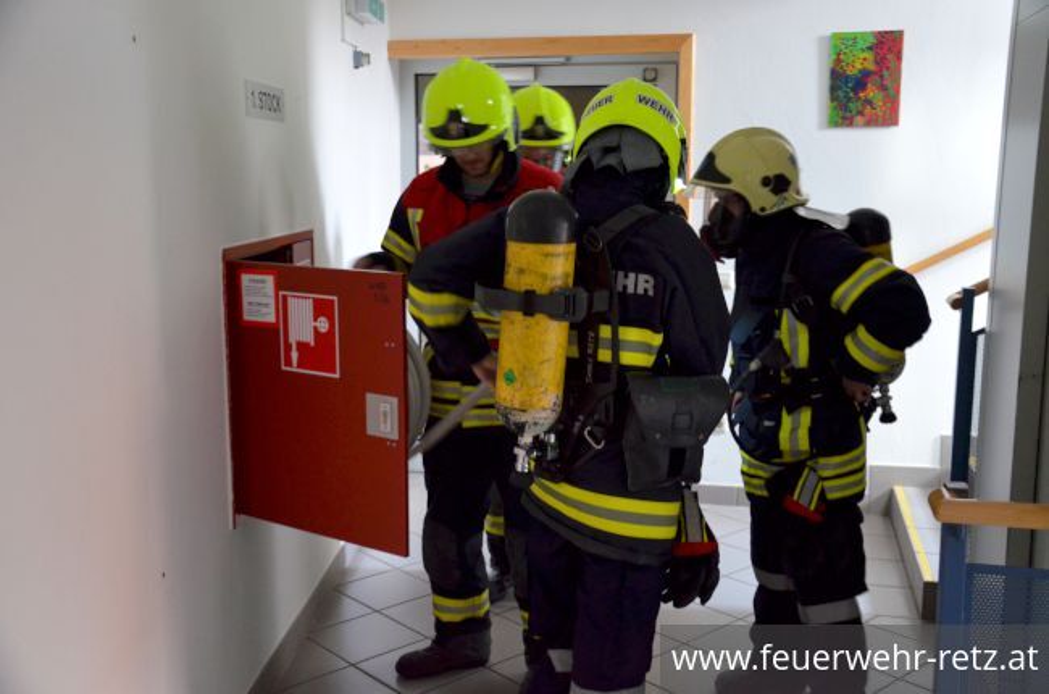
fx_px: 1090
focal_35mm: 38
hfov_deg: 51.4
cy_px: 347
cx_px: 524
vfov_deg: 35.3
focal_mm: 25
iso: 3200
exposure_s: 1/25
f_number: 4
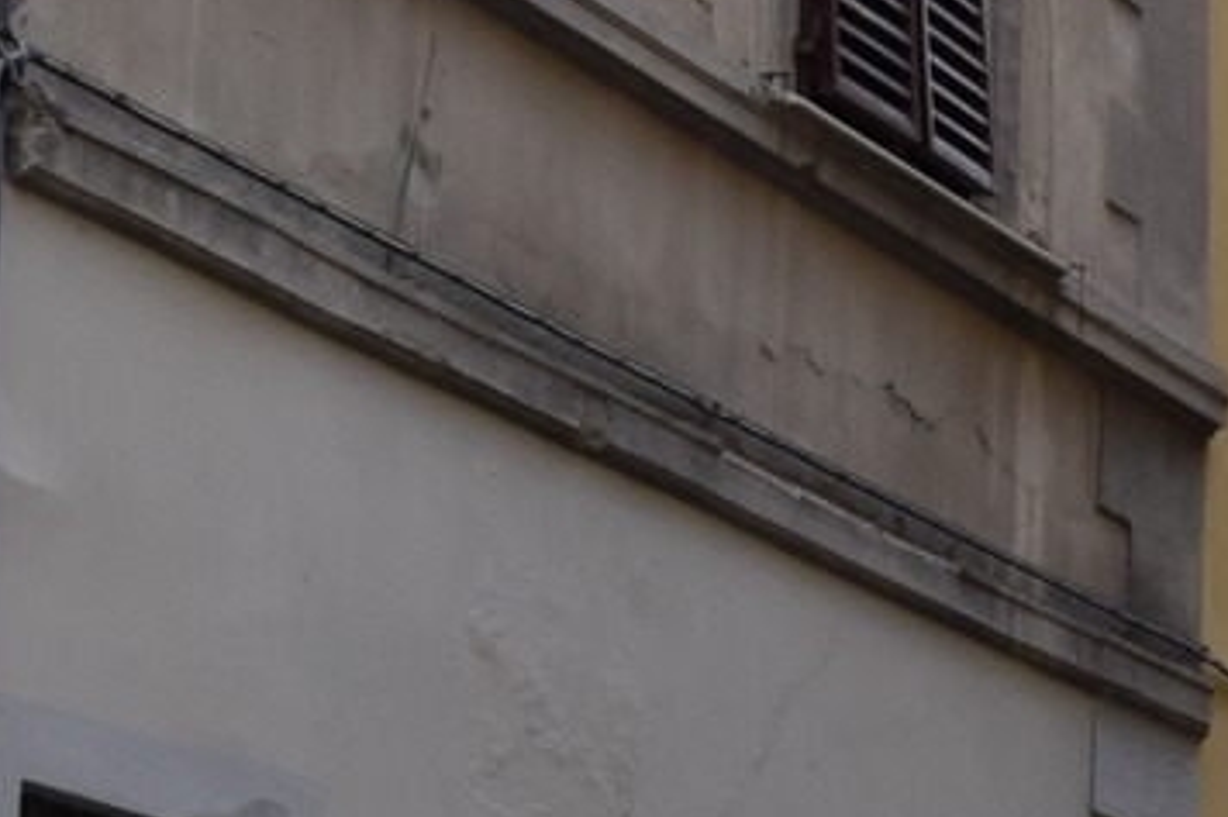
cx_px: 1601
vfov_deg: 8.2
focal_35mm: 164
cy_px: 1079
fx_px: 5591
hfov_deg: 12.2
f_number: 8
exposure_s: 1/250
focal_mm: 18
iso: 220
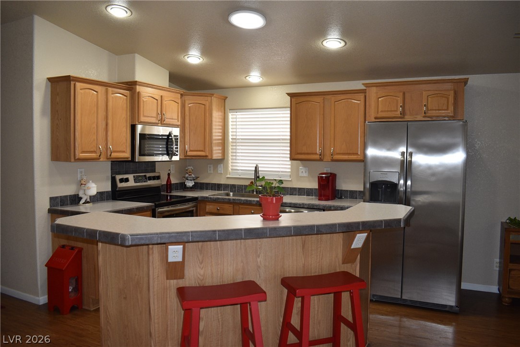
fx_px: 390
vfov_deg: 48.0
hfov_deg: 67.4
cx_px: 260
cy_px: 174
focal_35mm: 27
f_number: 5.6
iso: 800
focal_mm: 18
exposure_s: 1/125
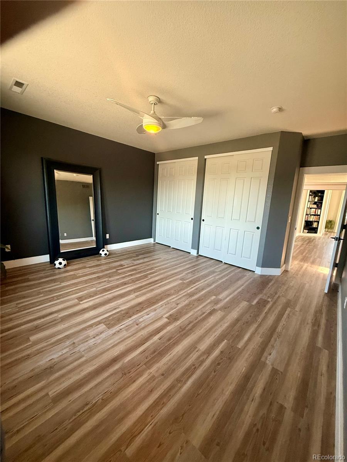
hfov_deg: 85.7
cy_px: 231
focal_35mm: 14
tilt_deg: -8.3
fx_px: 187
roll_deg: -3.1
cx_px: 174
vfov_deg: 102.1
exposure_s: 1/60
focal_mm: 2.22
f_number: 2.2
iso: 320
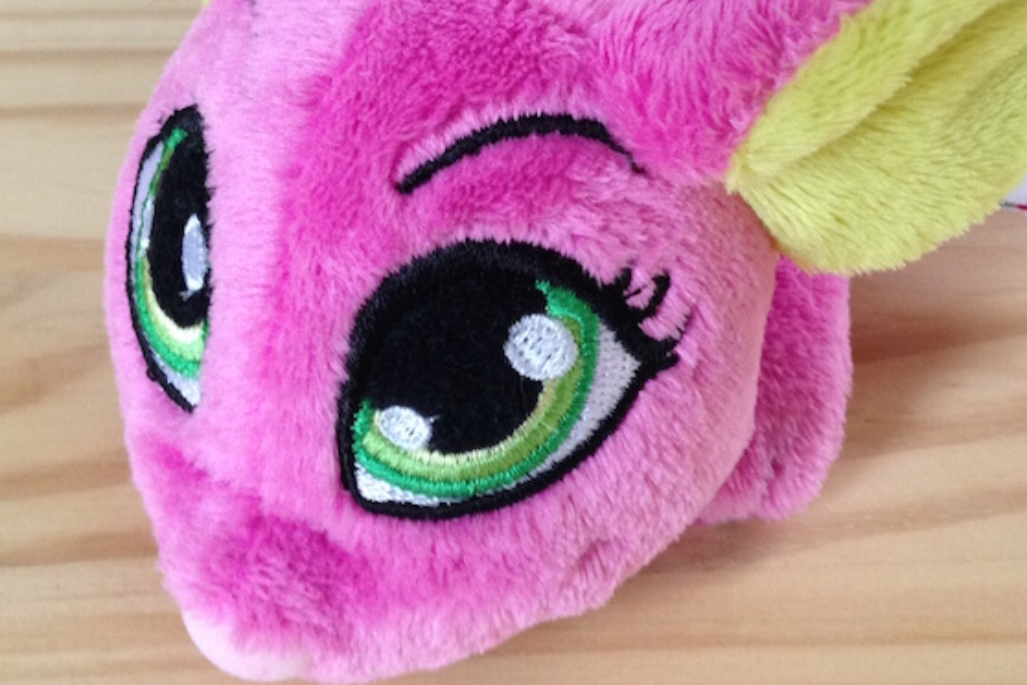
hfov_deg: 31.9
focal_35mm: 63
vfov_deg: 21.3
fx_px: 1797
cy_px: 134
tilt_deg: -40.3
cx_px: 583
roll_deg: -1.4
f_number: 2.4
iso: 125
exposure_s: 1/20
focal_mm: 4.12
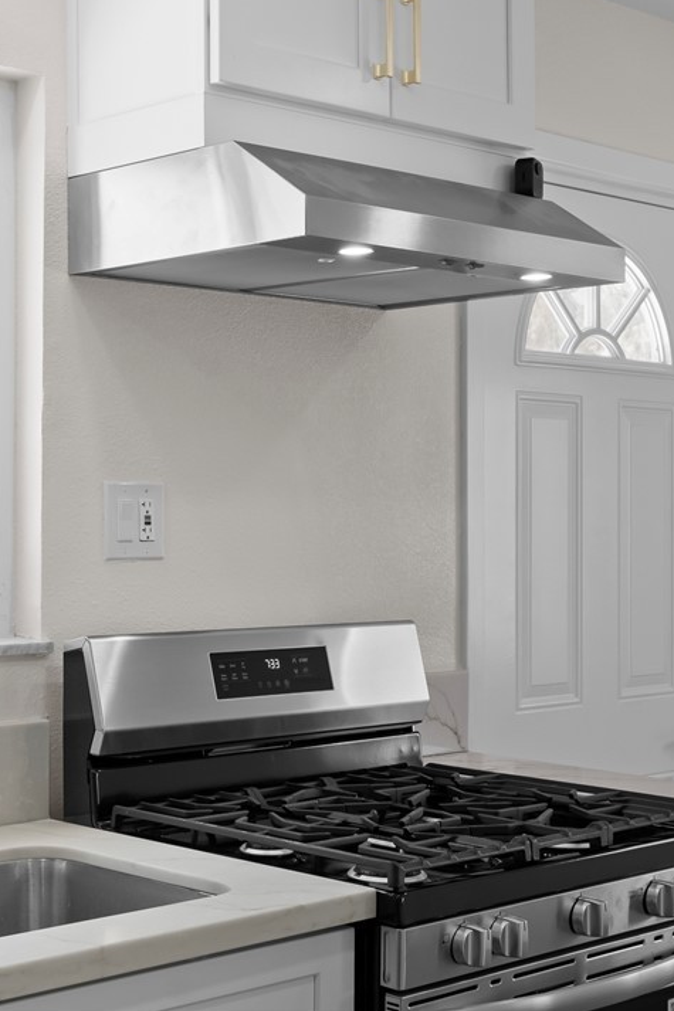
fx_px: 1798
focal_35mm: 64
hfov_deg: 20.8
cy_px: 501
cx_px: 79
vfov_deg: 31.4
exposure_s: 1/60
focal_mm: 28
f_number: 8
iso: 400
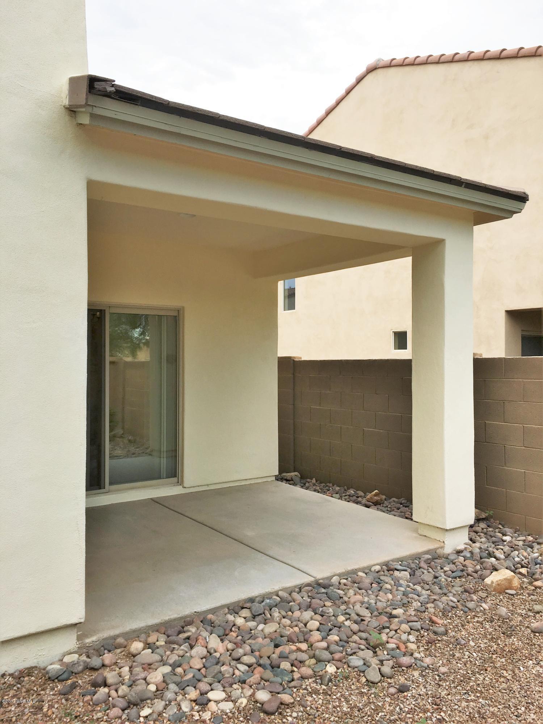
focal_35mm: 29
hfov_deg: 48.2
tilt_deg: +1.0
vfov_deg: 61.7
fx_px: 607
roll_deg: -0.8
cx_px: 272
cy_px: 362
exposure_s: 1/218
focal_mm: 4.15
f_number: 2.2
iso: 25
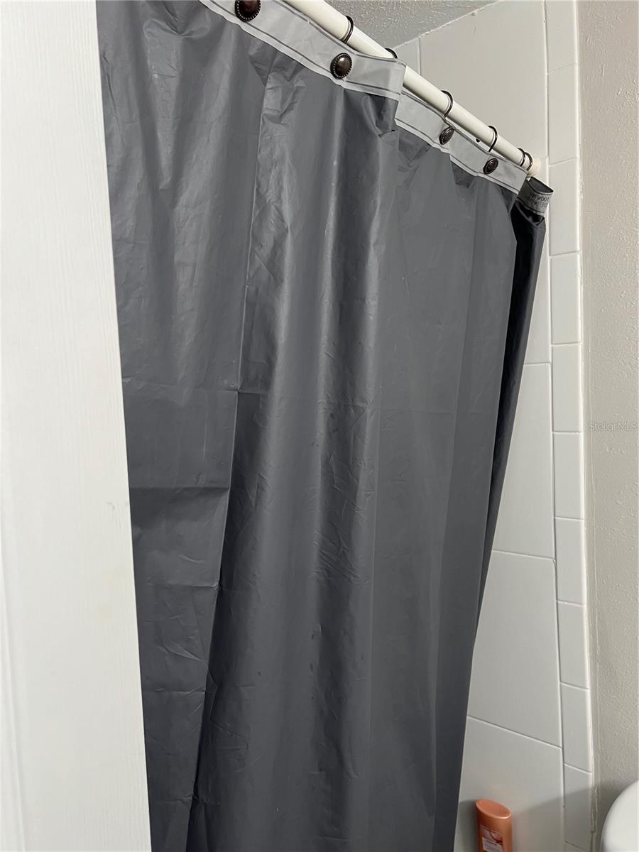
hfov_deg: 53.1
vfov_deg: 67.3
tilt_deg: -4.3
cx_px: 320
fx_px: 640
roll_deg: +2.9
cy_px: 426
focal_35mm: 26
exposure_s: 1/60
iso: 100
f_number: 1.5
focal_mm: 5.7
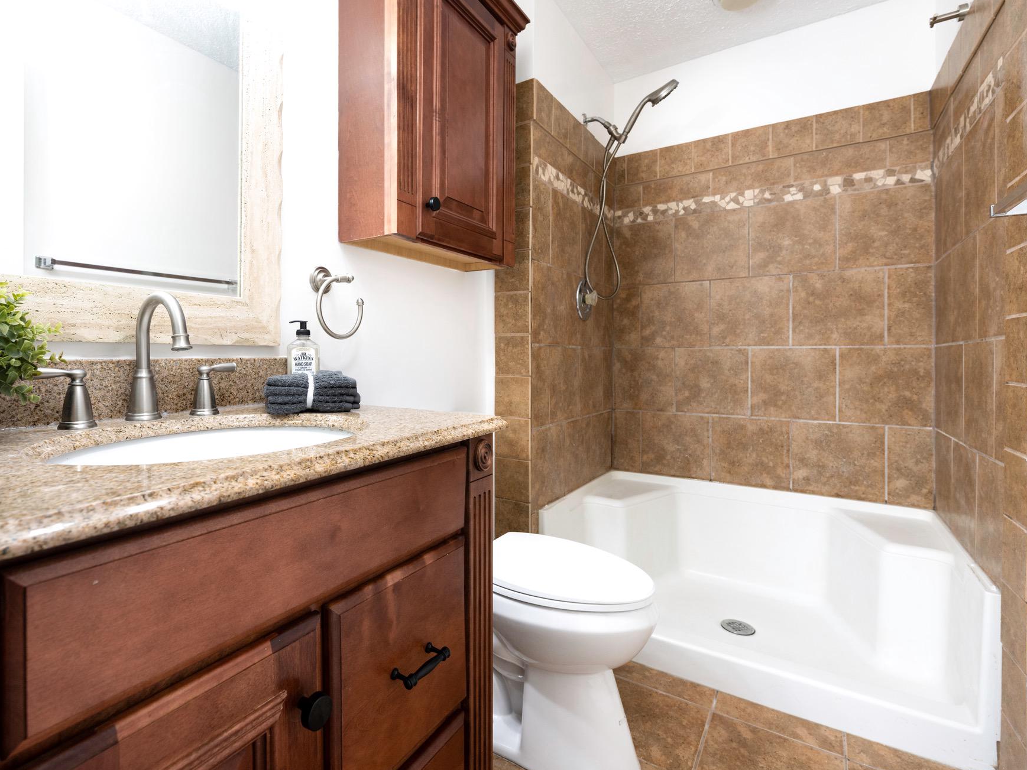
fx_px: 521
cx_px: 444
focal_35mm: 18
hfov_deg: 88.6
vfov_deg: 72.9
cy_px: 374
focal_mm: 15.5
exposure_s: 1/30
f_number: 6.3
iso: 200
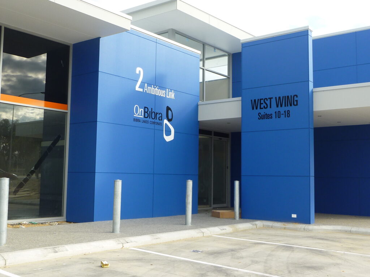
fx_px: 438
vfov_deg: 35.1
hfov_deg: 45.8
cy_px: 138
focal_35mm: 41
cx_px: 185
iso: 80
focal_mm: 4.9
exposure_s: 1/250
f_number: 3.3
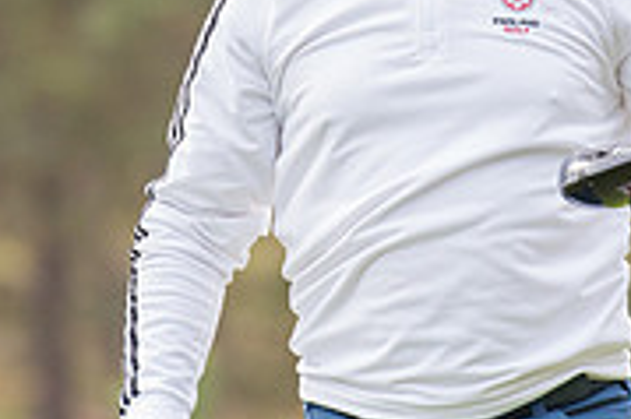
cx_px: 338
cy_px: -51
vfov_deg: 2.1
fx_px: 11347
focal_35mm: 648
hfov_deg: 3.2
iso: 1000
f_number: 4
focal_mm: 200
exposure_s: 1/1000
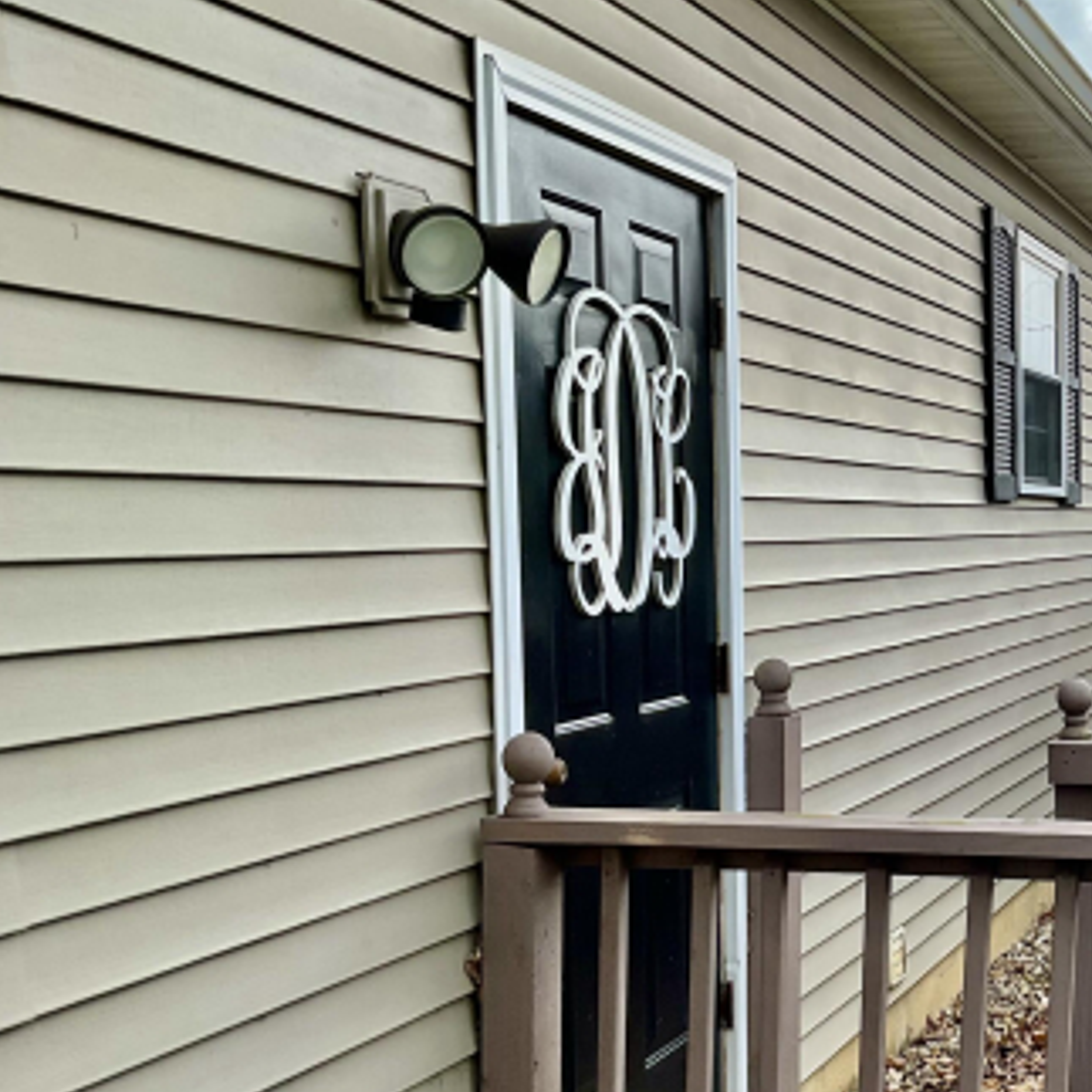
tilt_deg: -4.7
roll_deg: -0.4
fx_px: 1892
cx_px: 1117
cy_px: 659
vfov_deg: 32.1
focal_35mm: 53
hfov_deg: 29.8
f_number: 1.8
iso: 16
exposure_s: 1/211
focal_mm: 3
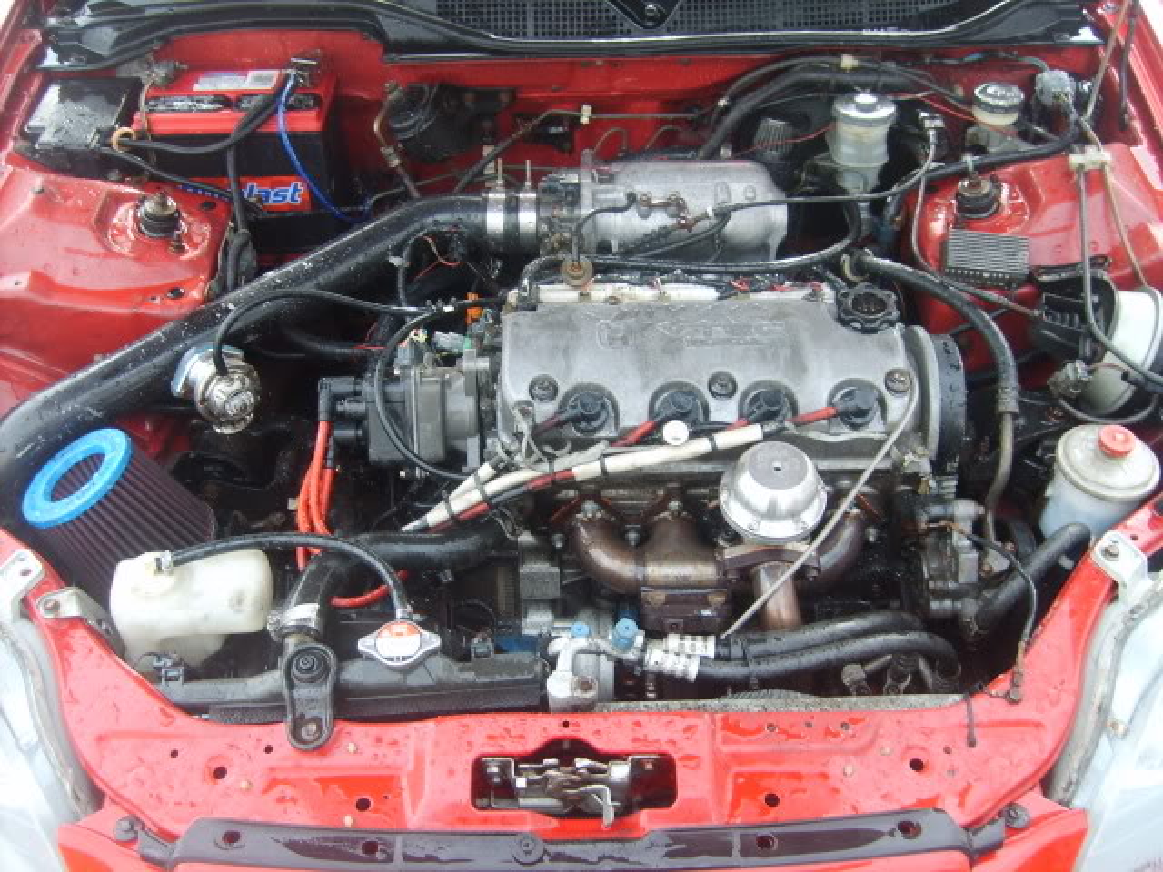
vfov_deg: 40.7
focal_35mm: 35
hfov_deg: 52.6
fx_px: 1176
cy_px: 436
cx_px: 582
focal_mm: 5.8
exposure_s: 1/60
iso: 50
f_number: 2.8
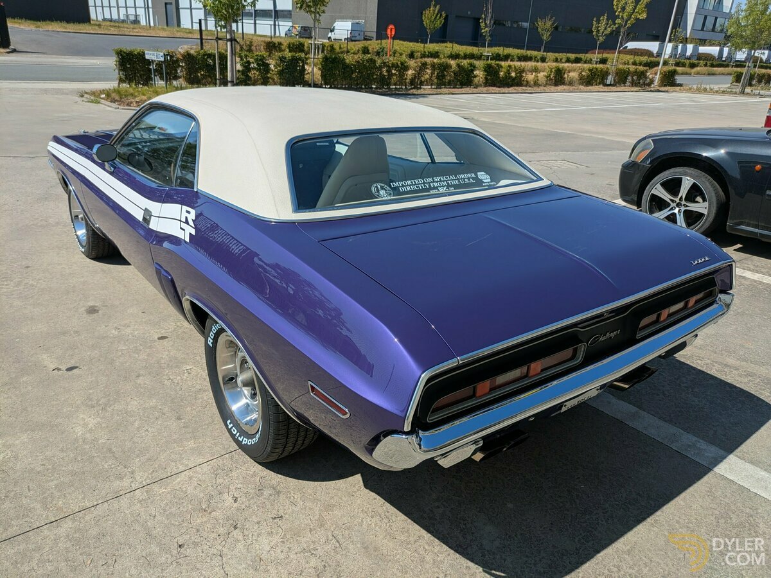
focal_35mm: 25
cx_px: 386
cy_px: 289
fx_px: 557
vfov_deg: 54.9
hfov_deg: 69.4
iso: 43
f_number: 1.89
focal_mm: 5.43
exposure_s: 1/3378
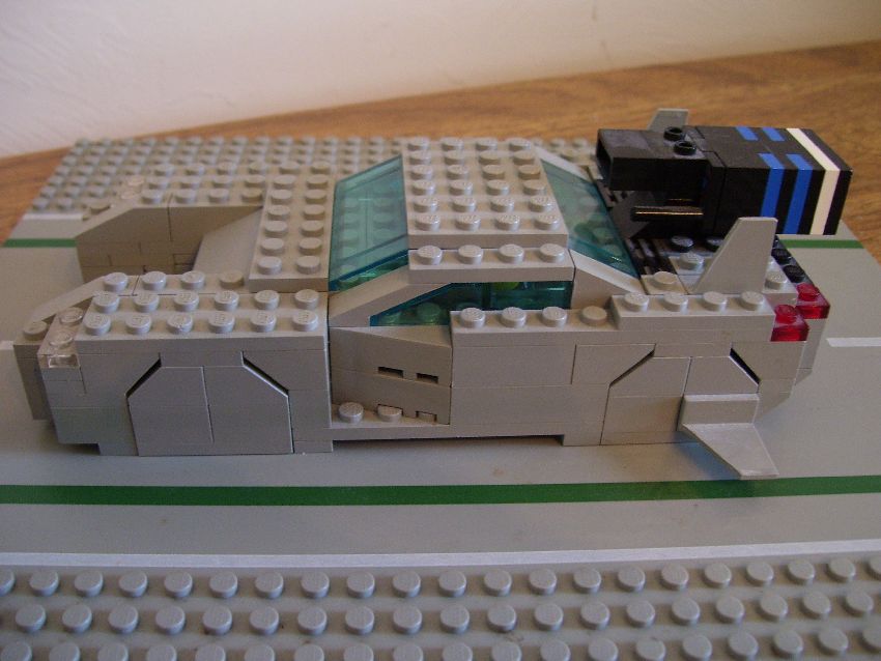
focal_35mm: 37
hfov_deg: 50.1
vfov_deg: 38.7
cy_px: 330
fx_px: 942
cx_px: 440
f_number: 2.7
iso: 160
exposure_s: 1/8
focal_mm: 6
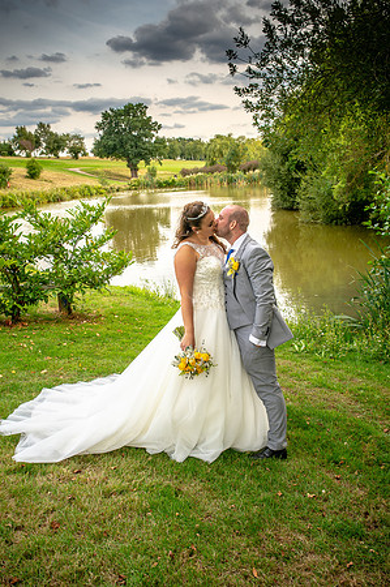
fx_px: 570
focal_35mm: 35
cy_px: 294
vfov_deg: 54.5
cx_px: 195
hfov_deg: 37.8
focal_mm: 35
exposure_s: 1/100
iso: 100
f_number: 9
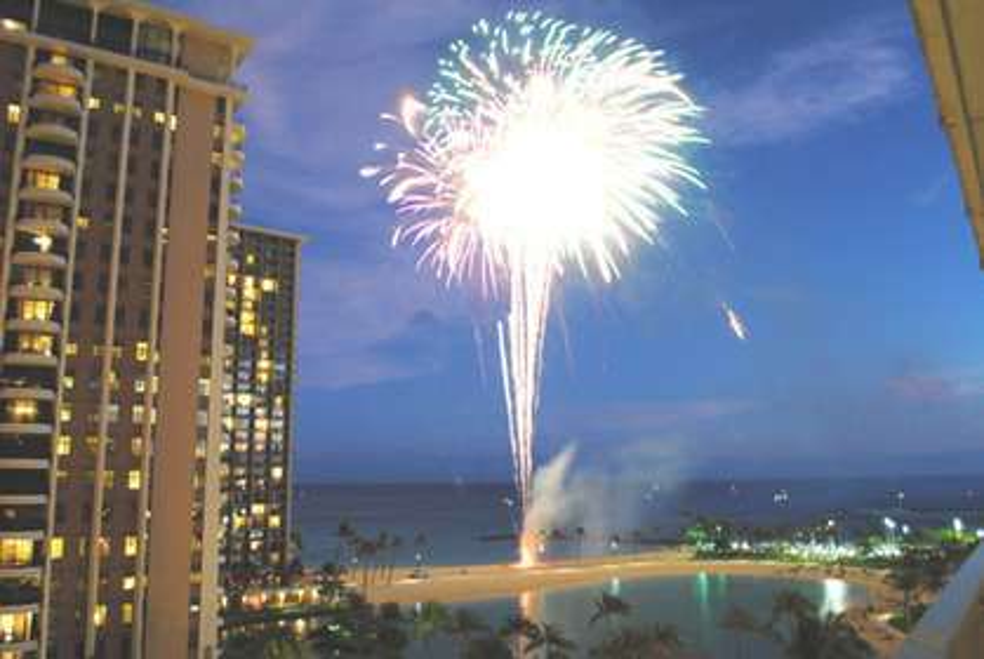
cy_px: 330
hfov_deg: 61.9
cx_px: 492
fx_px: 821
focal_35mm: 30
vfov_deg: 43.7
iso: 800
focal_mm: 20
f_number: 9
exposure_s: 2.5
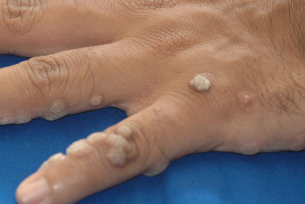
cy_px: 81
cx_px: 127
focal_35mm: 208
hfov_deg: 9.9
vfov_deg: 6.6
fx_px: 1760
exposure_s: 1/80
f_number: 4.5
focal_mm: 105
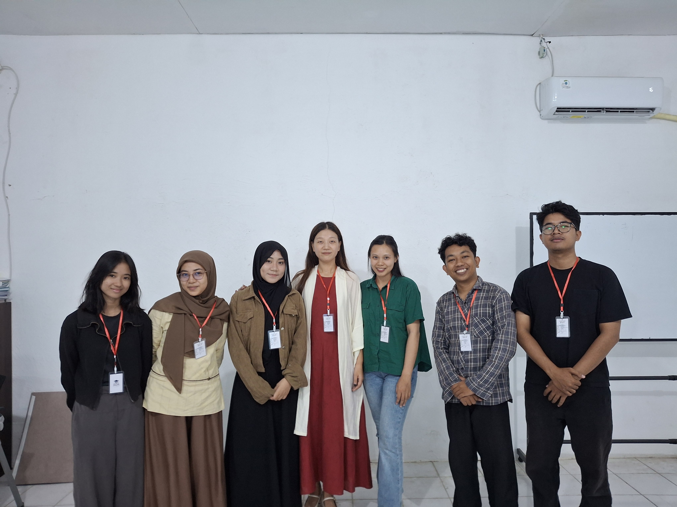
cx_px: 338
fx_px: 489
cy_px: 254
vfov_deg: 54.9
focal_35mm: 25
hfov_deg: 69.4
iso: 250
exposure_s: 1/33
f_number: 1.8
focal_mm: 4.69
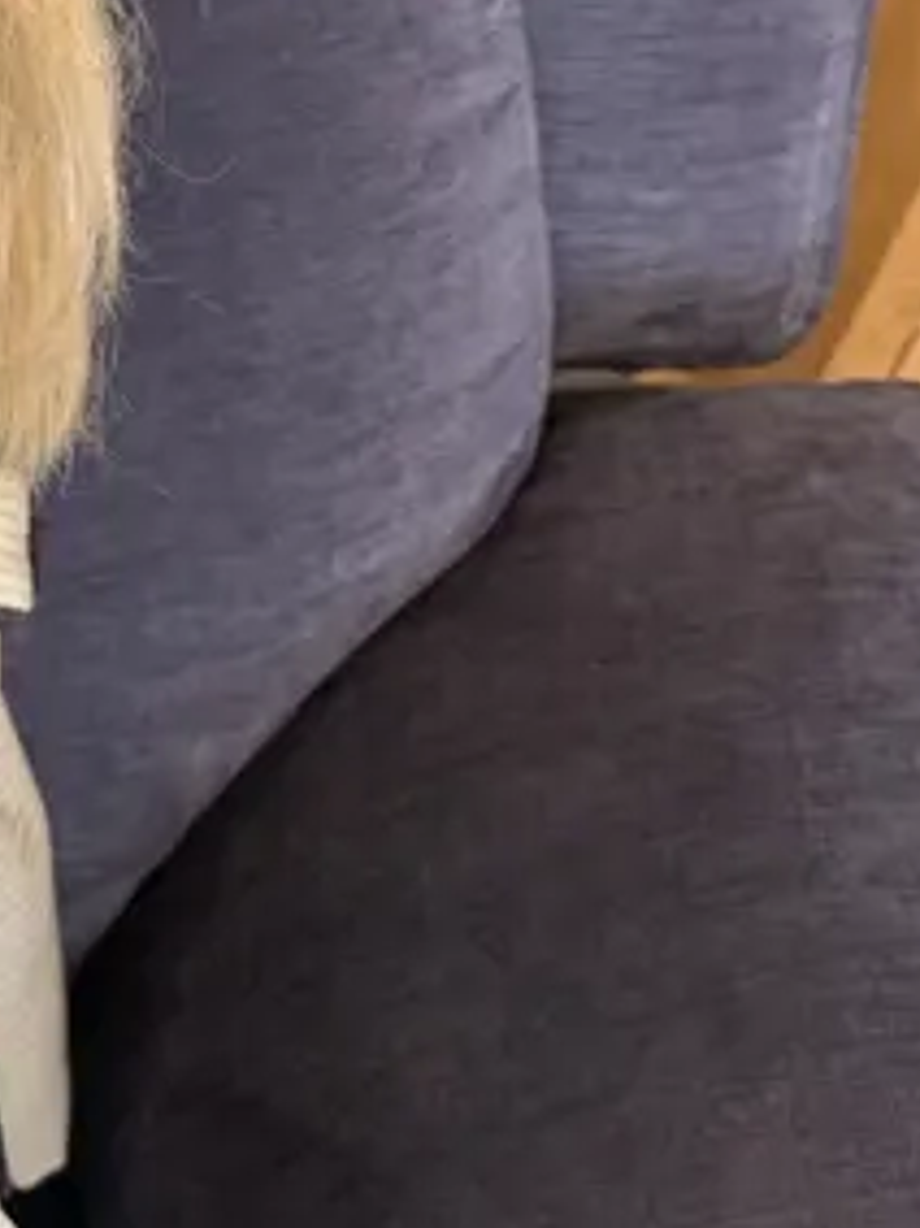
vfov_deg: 20.6
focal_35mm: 94
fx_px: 3334
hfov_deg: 14.4
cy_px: 187
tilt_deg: -50.6
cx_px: -555
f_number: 1.8
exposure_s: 1/50
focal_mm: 4.25
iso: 50
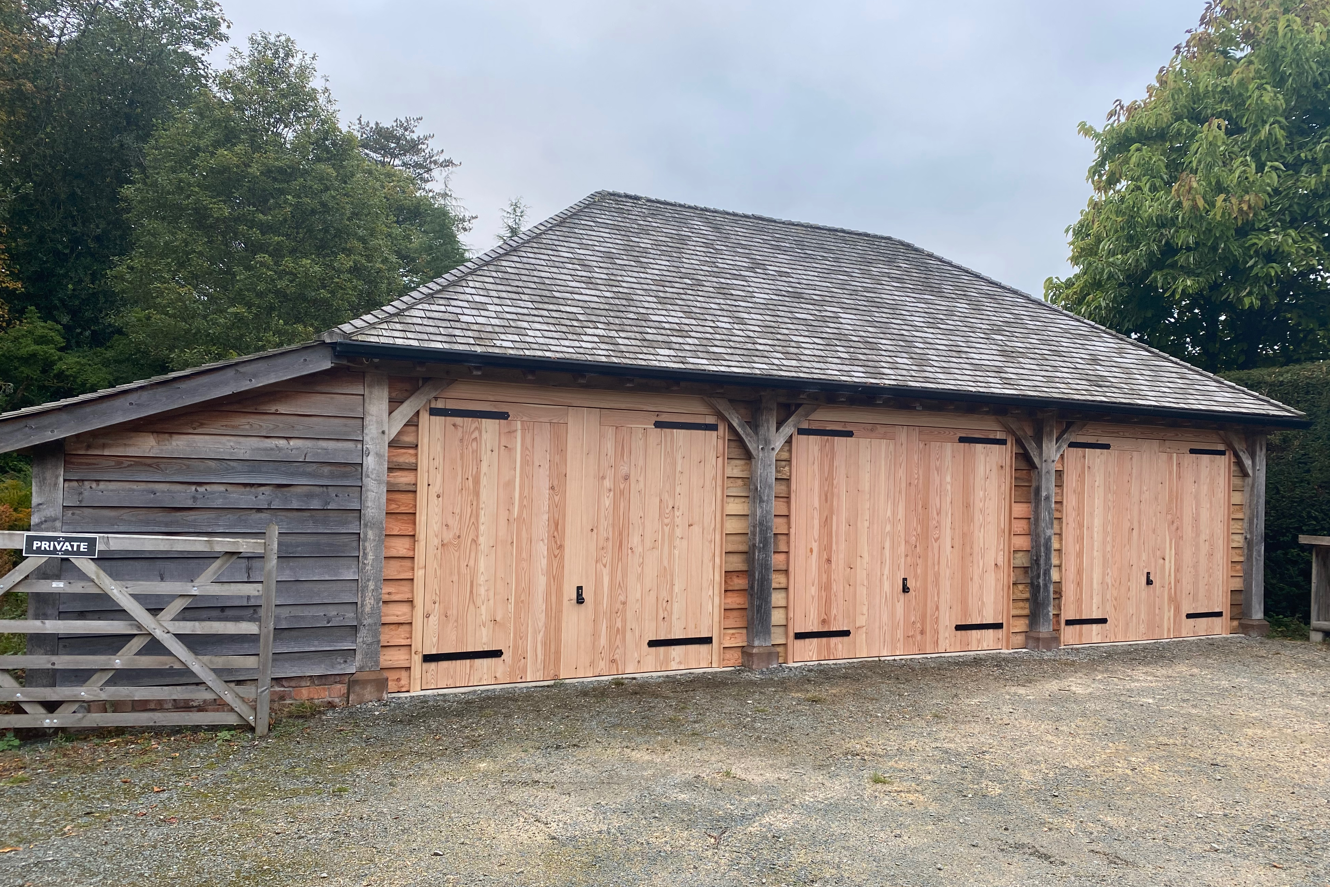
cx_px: 680
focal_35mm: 28
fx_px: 1034
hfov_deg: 65.5
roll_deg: -1.6
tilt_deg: +0.6
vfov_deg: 46.3
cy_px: 489
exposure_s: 1/122
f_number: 1.8
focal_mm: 4.25
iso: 40
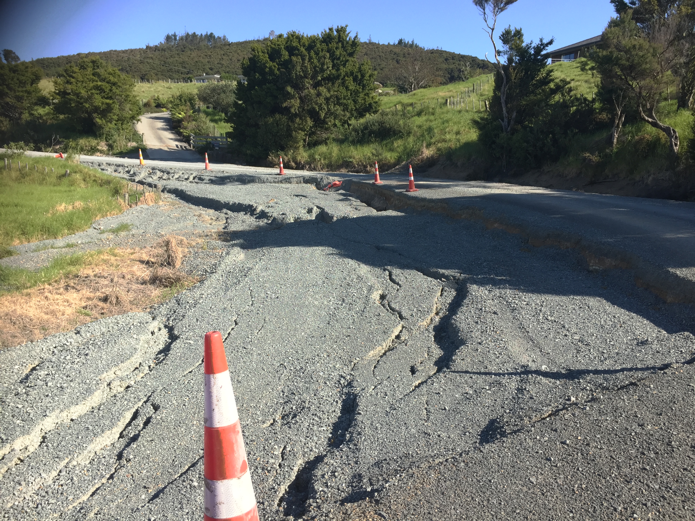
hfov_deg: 61.7
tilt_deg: -8.4
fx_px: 582
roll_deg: -1.9
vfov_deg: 48.2
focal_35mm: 29
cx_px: 348
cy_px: 260
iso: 32
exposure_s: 1/408
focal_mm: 4.15
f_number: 2.2
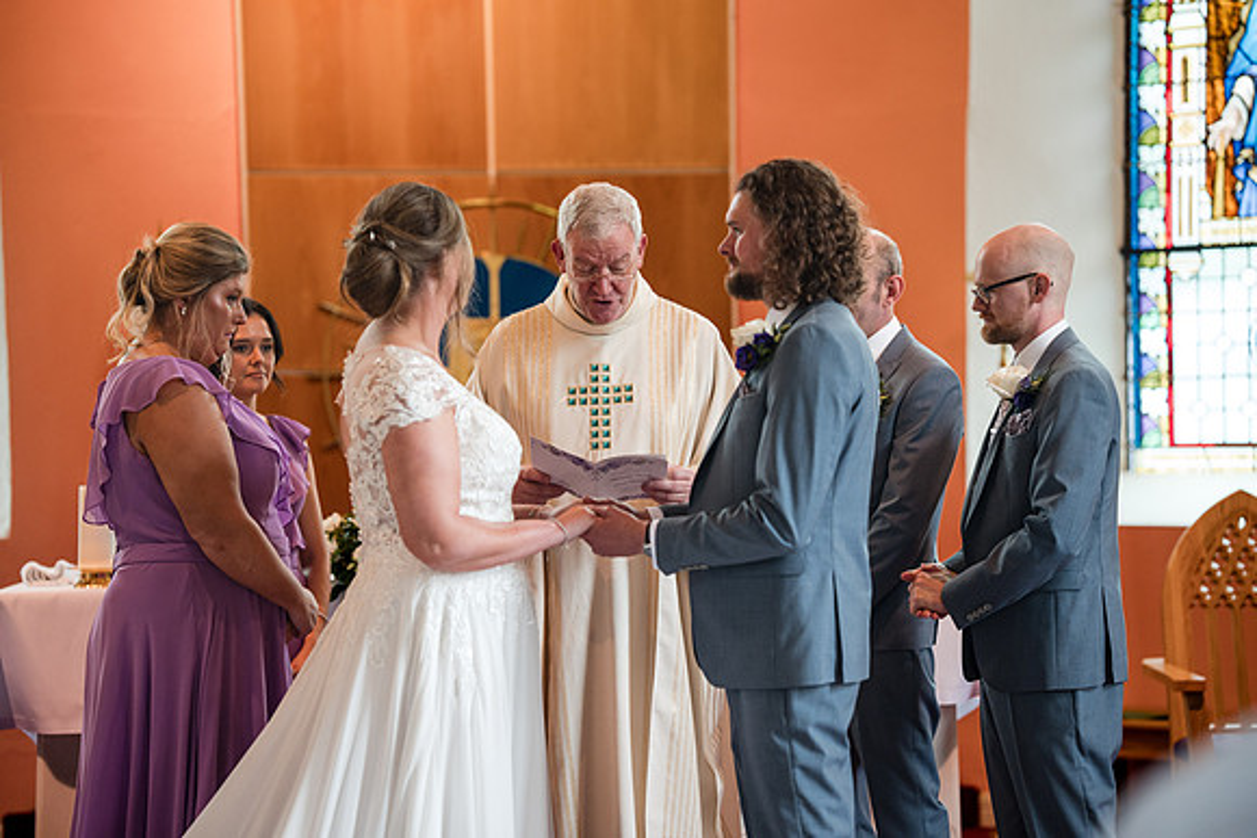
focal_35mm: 85
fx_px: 2968
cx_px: 628
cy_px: 419
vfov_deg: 16.1
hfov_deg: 23.9
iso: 1000
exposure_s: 1/500
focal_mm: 85
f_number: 2
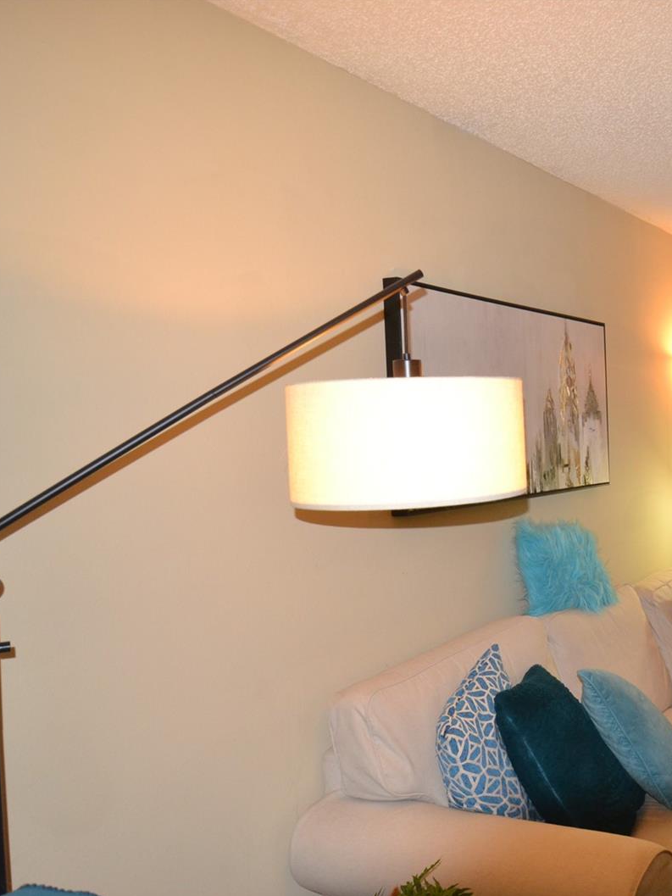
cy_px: 449
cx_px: 638
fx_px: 847
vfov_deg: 55.7
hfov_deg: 39.3
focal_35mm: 33
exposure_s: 1/60
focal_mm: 15
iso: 800
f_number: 4
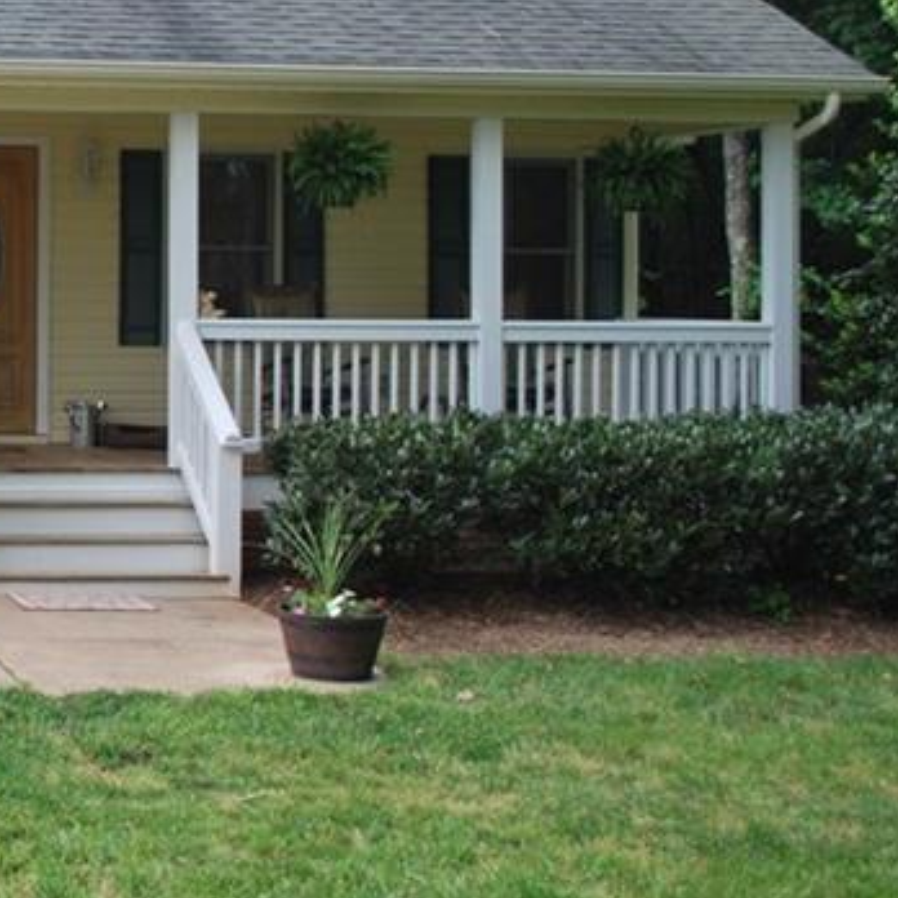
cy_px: 255
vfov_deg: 22.9
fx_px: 2201
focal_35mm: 75
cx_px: -366
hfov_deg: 20.4
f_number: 4.5
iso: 200
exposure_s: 1/80
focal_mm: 20
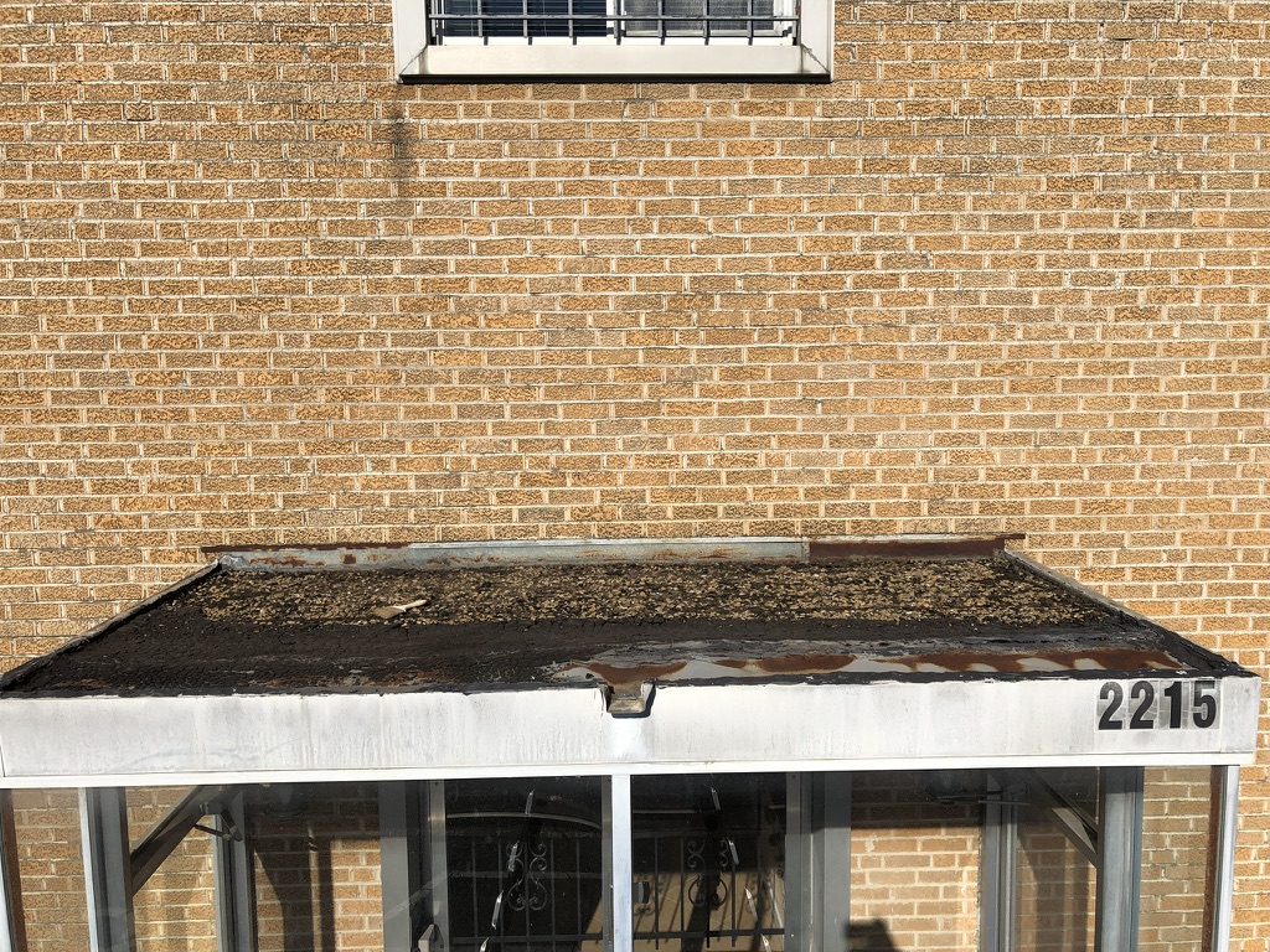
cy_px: 476
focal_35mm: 28
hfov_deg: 63.4
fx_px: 1027
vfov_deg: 49.7
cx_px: 635
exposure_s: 1/5348
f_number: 1.8
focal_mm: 4
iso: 25
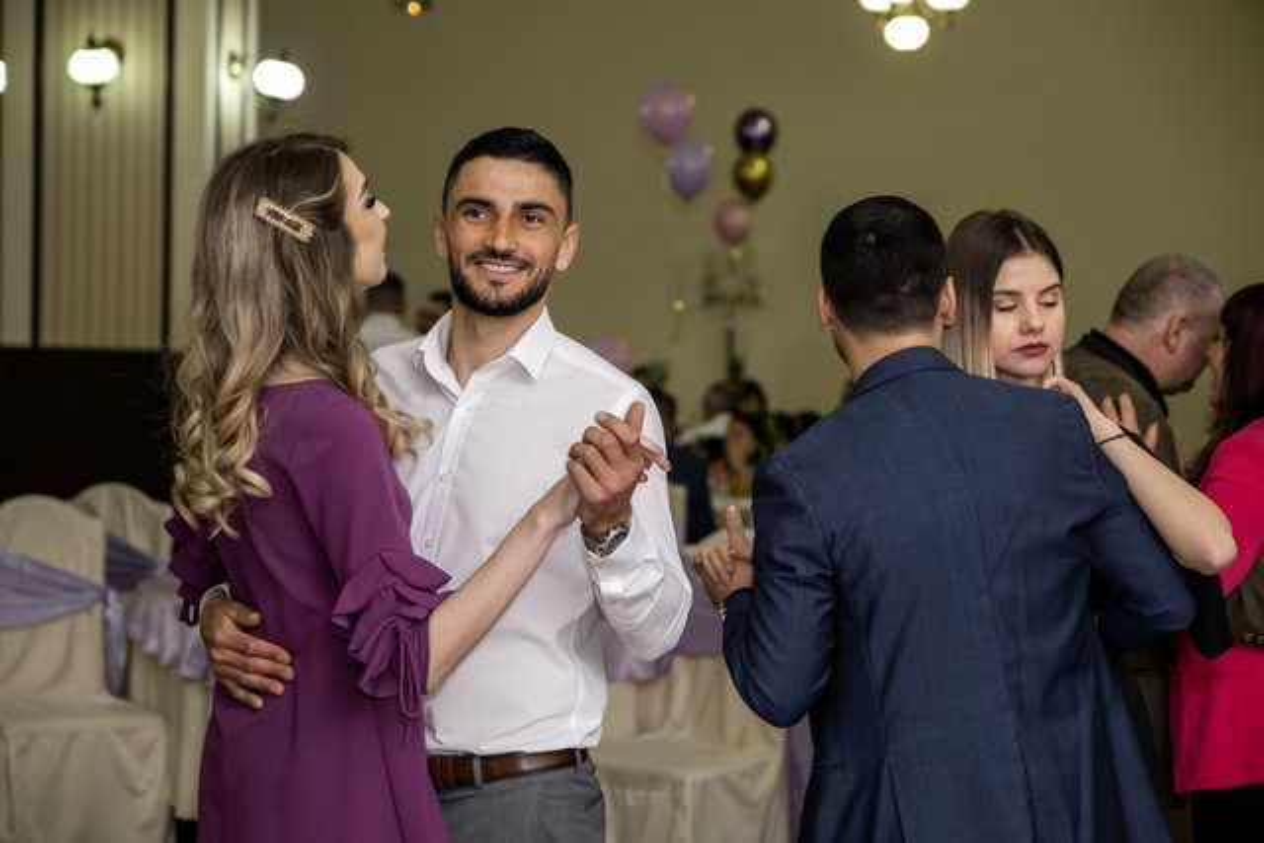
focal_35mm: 83
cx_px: 632
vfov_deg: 16.5
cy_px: 422
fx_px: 2915
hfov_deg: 24.5
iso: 1250
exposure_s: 1/125
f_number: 2.8
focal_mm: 55
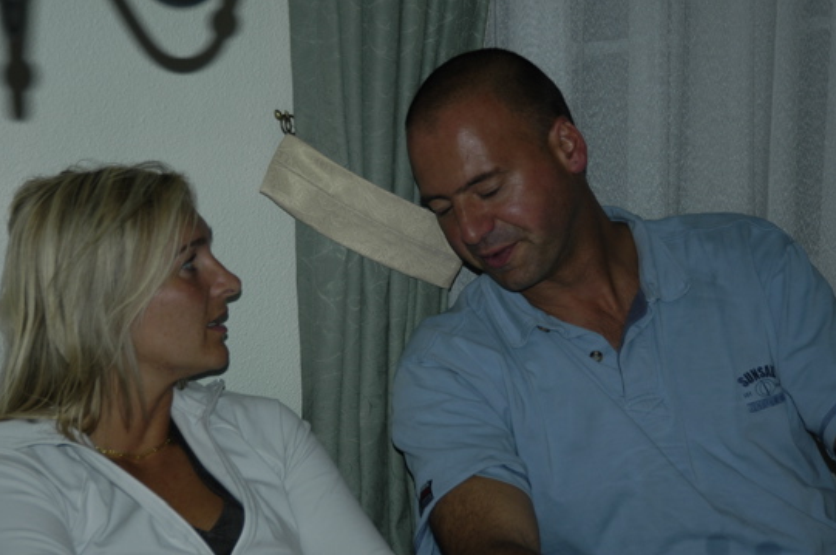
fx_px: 2388
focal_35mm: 103
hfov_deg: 19.9
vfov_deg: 13.2
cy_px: 302
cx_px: 386
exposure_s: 1/60
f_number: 4.5
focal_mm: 58
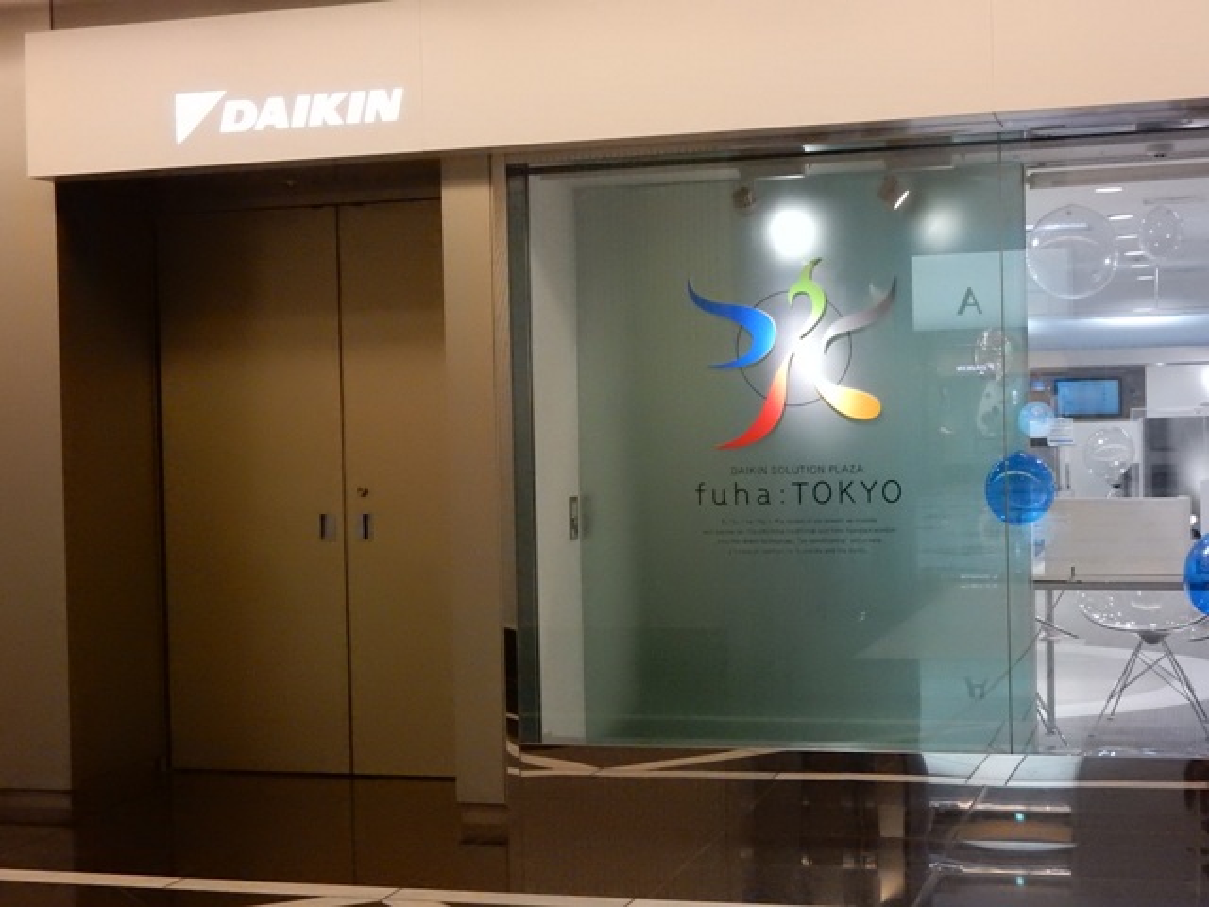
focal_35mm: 60
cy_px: 454
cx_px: 604
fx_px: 2096
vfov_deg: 24.4
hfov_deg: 32.2
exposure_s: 1/160
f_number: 4.5
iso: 1600
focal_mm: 10.7
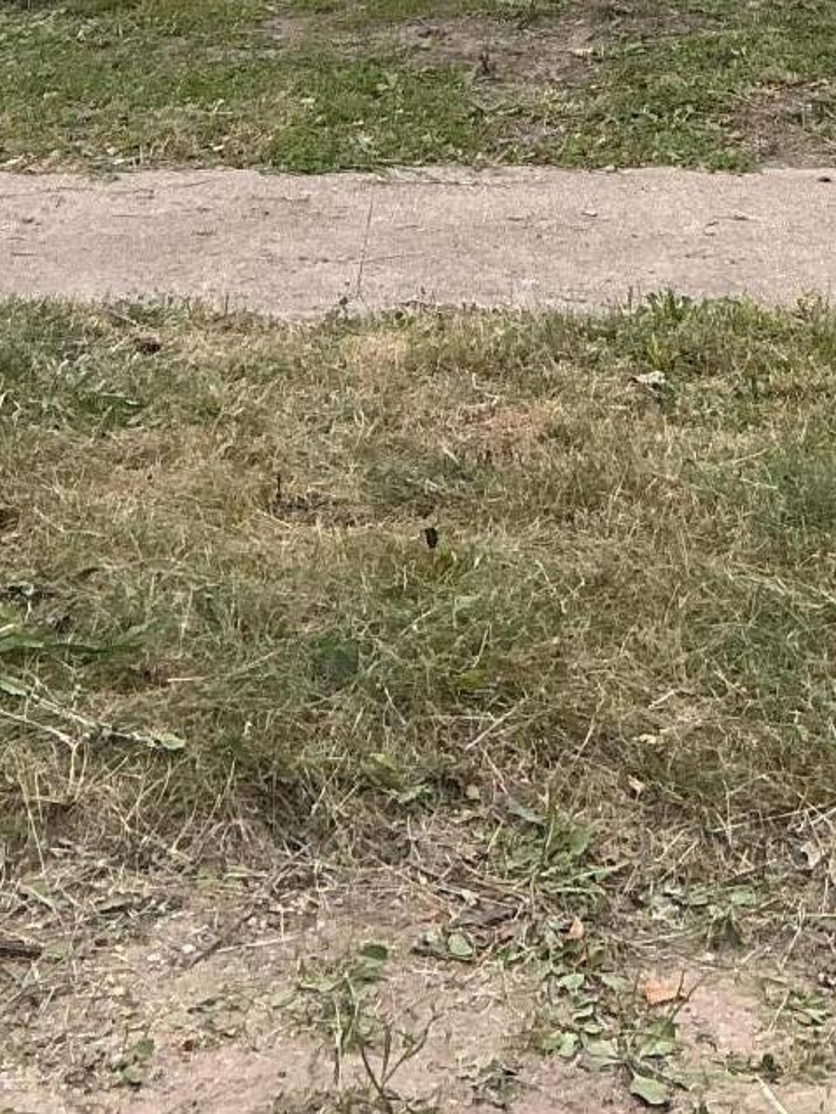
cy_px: -575
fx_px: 2929
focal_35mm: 91
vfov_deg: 18.9
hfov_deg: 16.2
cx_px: 556
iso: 25
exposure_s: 1/270
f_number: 1.8
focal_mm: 3
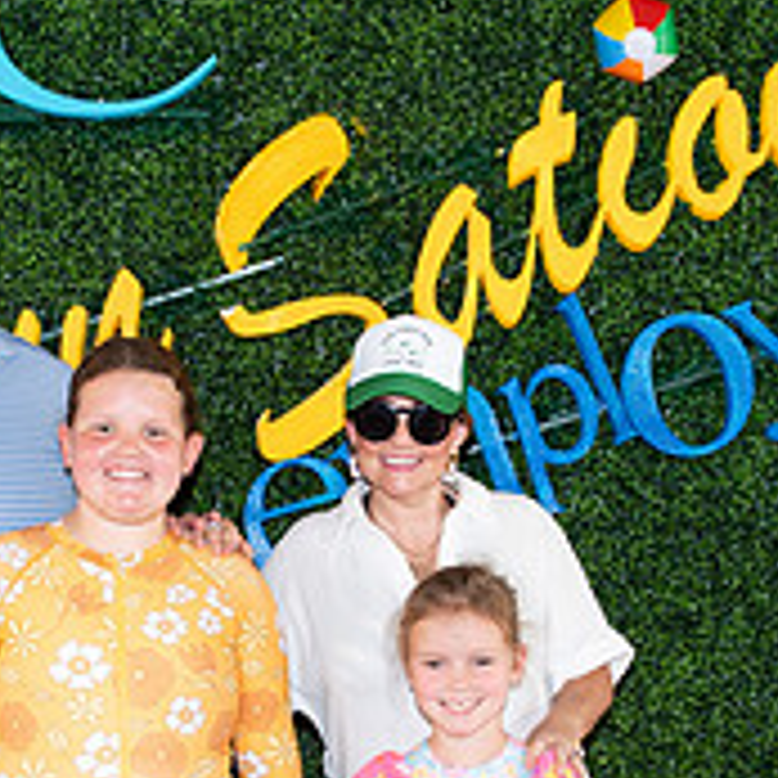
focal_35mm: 94
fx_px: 2390
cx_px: 264
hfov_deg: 18.4
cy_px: 663
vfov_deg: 18.3
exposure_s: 1/160
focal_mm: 28
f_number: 7.1
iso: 800
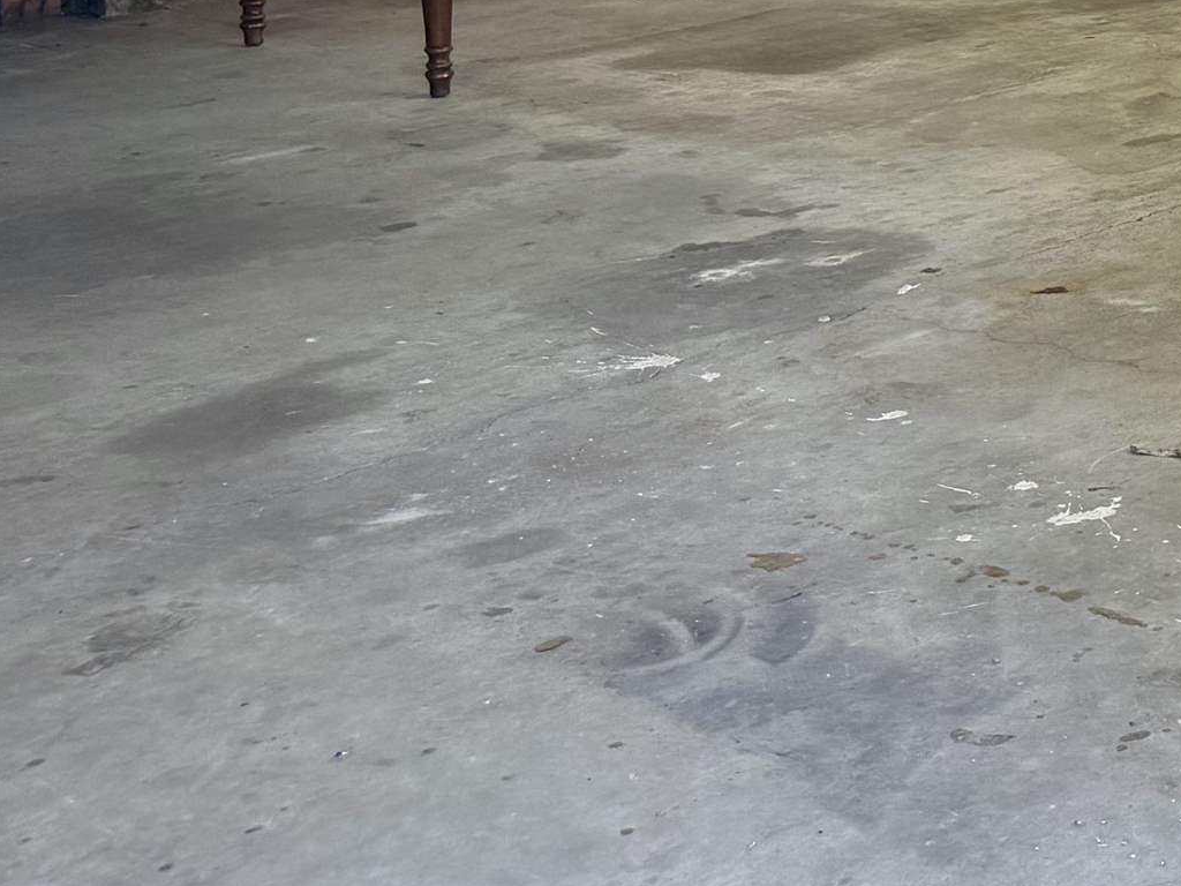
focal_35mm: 72
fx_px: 2456
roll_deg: -0.1
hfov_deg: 23.3
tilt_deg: -2.8
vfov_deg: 18.6
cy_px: -338
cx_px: 1620
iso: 200
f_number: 1.78
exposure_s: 1/120
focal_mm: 6.76
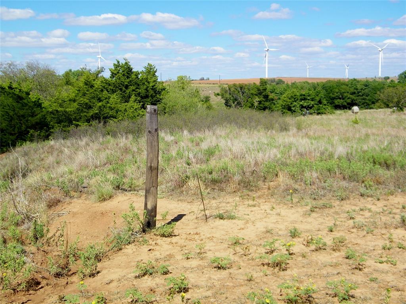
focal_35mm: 49
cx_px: 203
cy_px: 152
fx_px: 575
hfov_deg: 38.9
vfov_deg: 29.7
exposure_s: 1/200
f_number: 8
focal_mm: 8.8
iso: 80
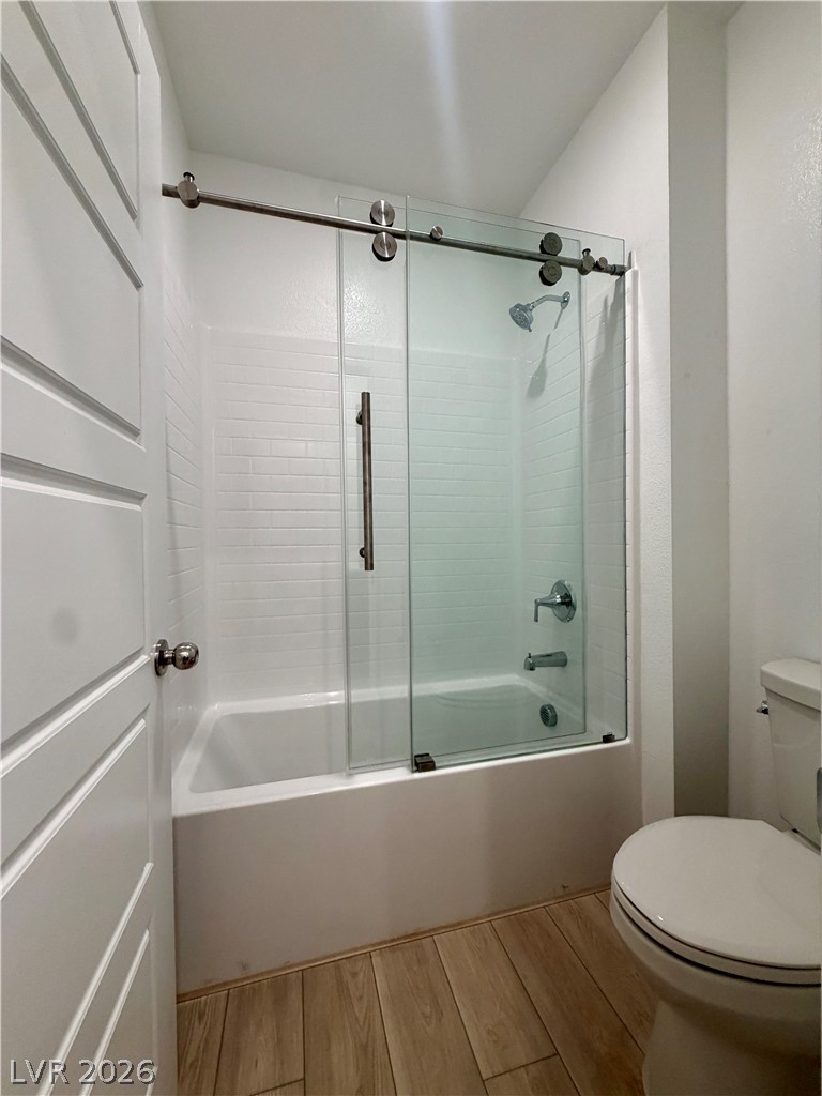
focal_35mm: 14
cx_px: 411
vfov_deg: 102.1
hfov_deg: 85.7
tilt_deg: -0.6
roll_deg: +0.6
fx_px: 443
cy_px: 548
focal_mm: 2.22
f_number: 2.2
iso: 200
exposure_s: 1/120
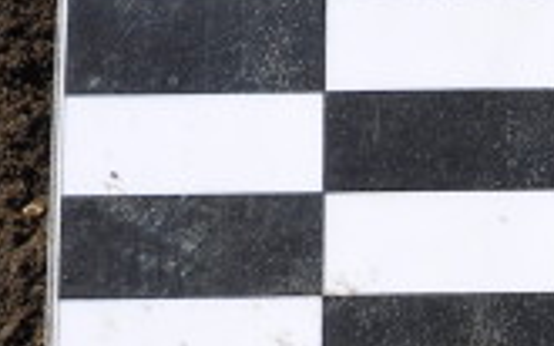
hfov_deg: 17.6
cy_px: 438
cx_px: 719
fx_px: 1675
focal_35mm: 111
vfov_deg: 11.5
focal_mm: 20
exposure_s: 1/400
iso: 200
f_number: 10
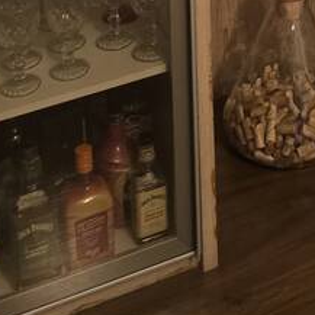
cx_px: 335
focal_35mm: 101
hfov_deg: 16.8
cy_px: -392
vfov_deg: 13.6
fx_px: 1040
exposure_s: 1/30
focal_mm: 6.3
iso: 500
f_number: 1.7
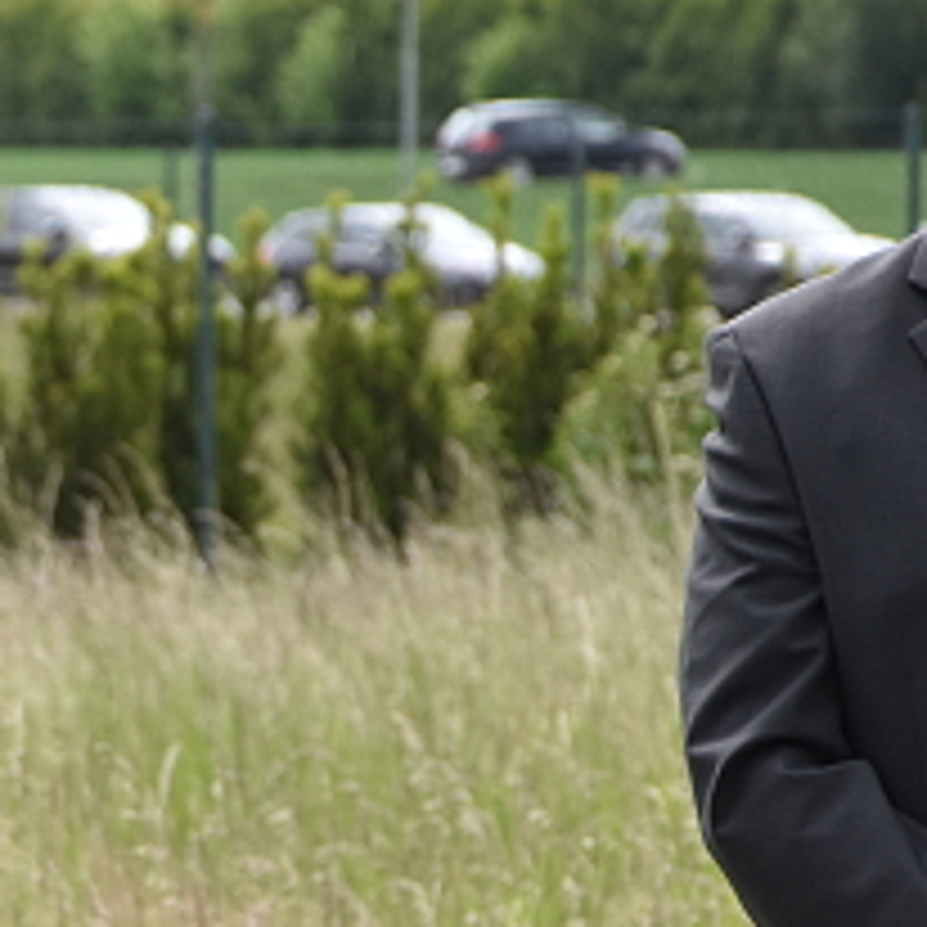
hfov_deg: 3.4
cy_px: 763
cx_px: -585
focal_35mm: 519
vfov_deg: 3.4
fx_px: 15714
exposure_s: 1/1000
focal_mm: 105
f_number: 5.6
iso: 500
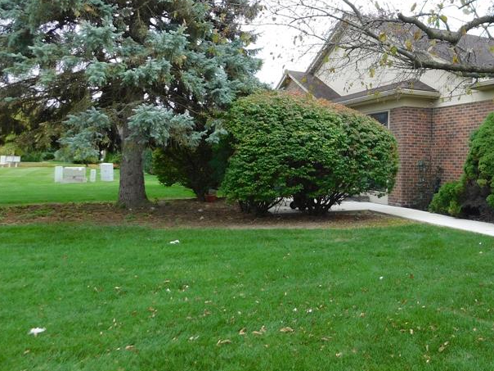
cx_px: 414
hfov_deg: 44.8
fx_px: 557
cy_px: 121
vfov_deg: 36.4
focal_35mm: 39
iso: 125
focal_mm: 4
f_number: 3
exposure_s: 1/80
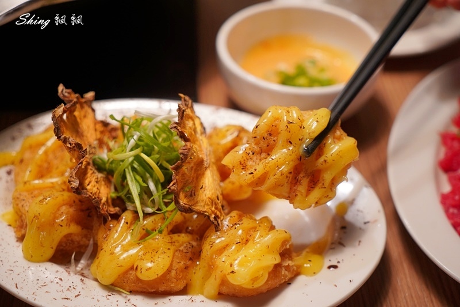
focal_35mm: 54
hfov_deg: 36.9
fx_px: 690
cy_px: 154
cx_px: 230
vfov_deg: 25.0
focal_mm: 54
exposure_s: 1/60
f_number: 4
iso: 1000
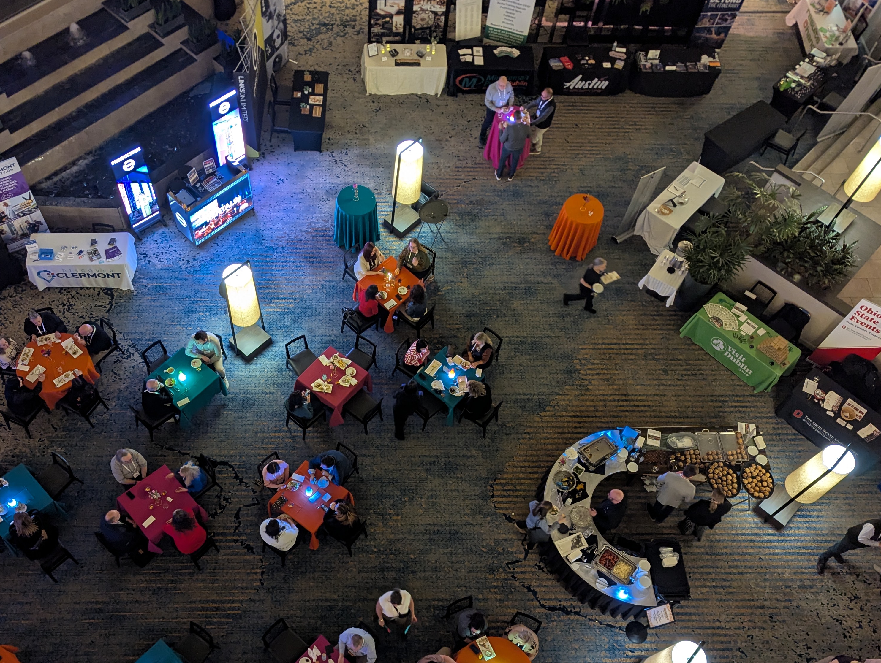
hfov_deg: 55.0
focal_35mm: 33
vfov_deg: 42.8
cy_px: 400
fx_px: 841
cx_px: 371
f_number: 1.85
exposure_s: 1/30
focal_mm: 6.81
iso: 257
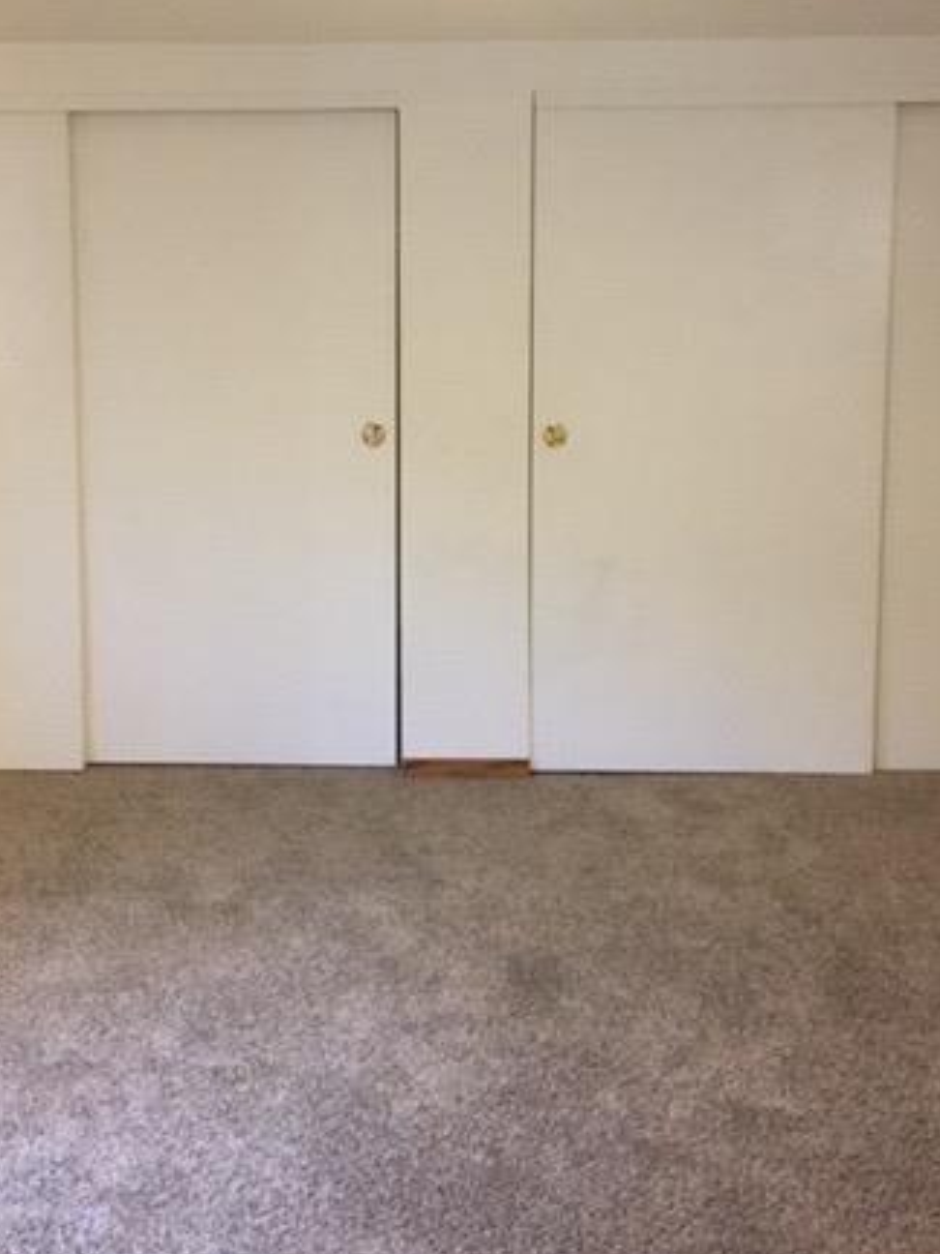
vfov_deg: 43.5
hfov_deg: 33.5
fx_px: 1557
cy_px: 462
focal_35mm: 43
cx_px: 395
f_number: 2.2
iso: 250
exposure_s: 1/30
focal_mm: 4.15
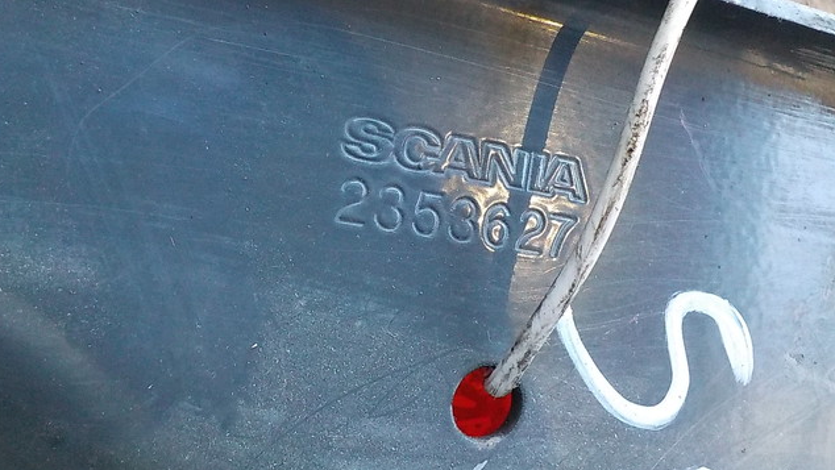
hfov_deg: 59.5
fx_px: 731
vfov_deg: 35.5
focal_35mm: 33
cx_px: 415
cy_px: 179
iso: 800
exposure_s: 1/40
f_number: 3.3
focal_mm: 4.1
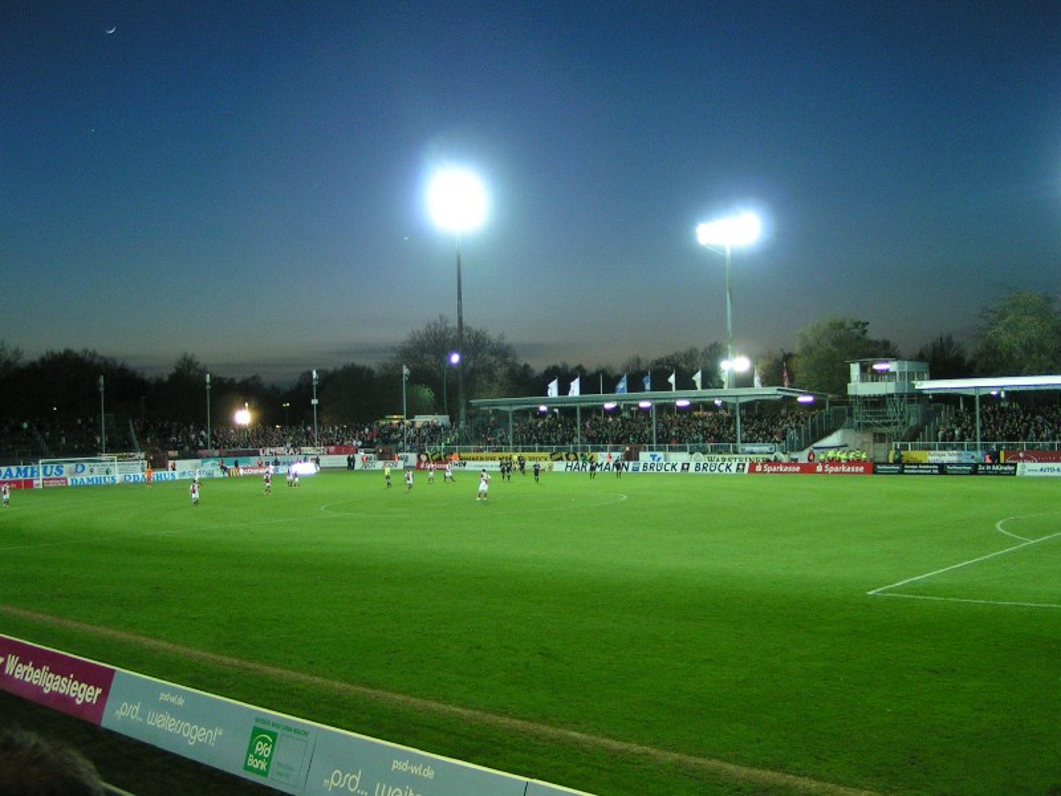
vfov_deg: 37.7
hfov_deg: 49.0
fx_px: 1165
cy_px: 398
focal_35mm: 38
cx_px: 530
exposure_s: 1/40
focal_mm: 5.8
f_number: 2.8
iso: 200
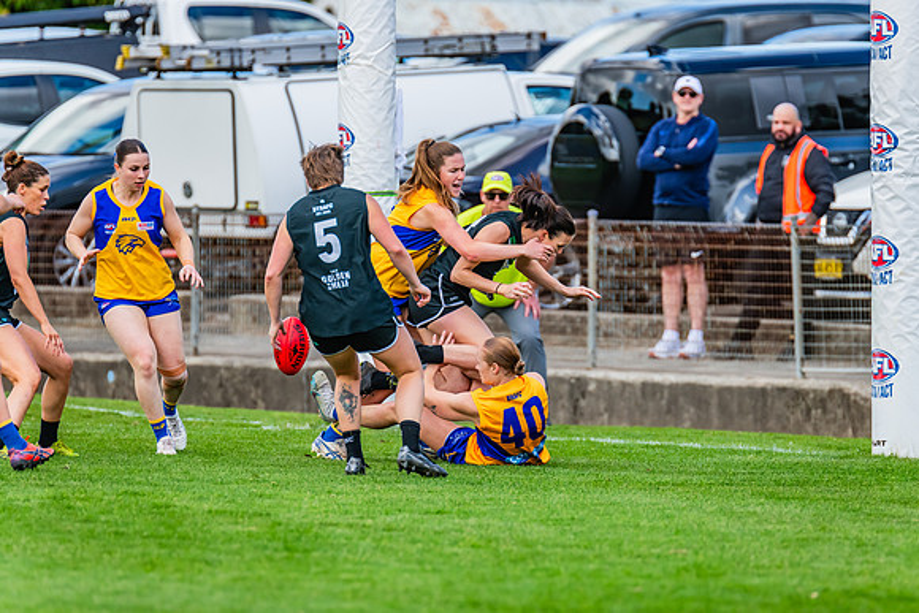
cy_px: 306
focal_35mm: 435
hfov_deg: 4.7
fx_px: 11101
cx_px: 469
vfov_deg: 3.2
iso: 800
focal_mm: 420
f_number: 5
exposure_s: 1/1600
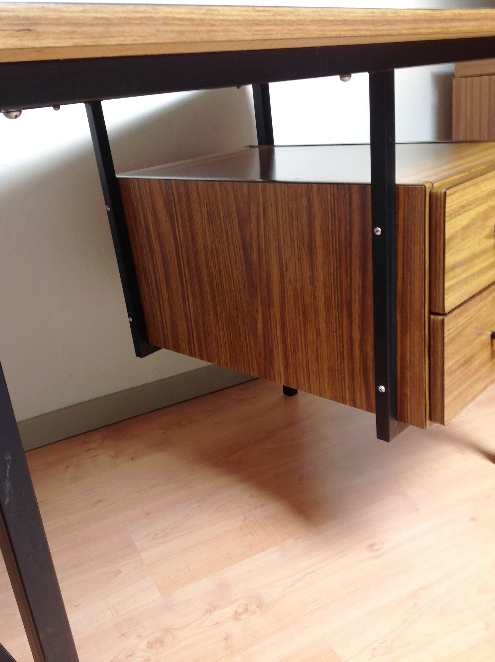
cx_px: 248
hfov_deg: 40.6
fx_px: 669
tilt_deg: -20.9
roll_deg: +7.2
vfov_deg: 52.7
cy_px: 331
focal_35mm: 35
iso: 50
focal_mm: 4.28
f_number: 2.4
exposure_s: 1/17
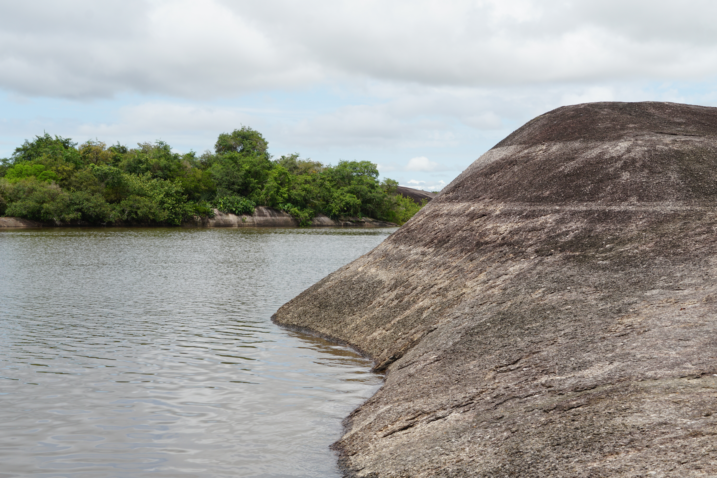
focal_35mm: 54
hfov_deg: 36.9
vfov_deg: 25.1
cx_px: 358
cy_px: 239
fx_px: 1075
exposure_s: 1/125
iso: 100
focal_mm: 36
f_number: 11
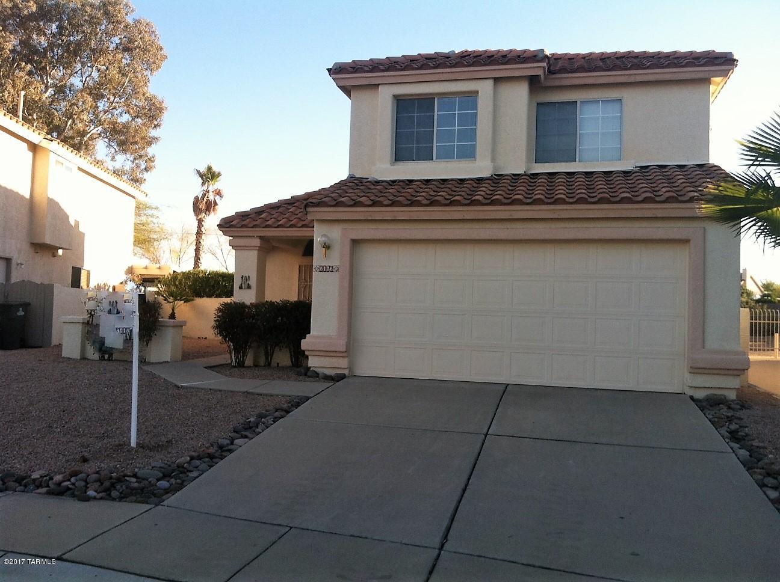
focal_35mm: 35
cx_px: 390
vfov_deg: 40.6
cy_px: 291
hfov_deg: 52.7
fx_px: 787
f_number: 2.8
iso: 80
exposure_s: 1/323
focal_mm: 3.85
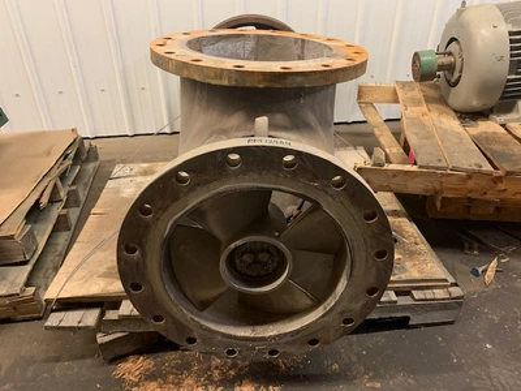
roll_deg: +1.1
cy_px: 196
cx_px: 260
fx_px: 391
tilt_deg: -31.3
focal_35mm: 26
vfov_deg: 53.1
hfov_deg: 67.3
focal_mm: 4.25
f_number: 1.8
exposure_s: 1/30
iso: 500
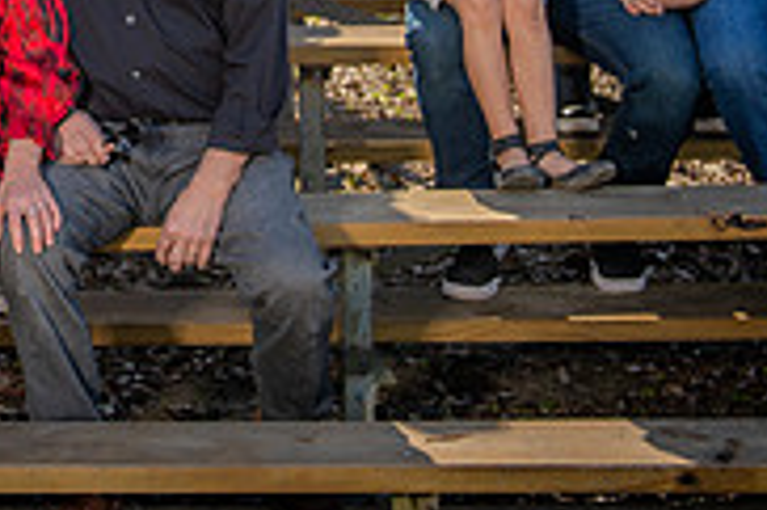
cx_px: 0
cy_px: -270
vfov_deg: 10.9
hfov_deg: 16.6
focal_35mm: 121
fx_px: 2576
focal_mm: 38
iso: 50
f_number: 3.5
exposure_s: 1/250
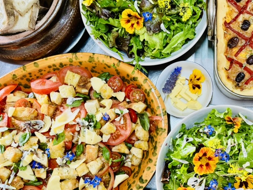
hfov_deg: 45.1
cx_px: 190
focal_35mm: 40
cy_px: 108
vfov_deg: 35.9
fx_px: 292
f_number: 1.78
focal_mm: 6.76
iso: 160
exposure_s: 1/50
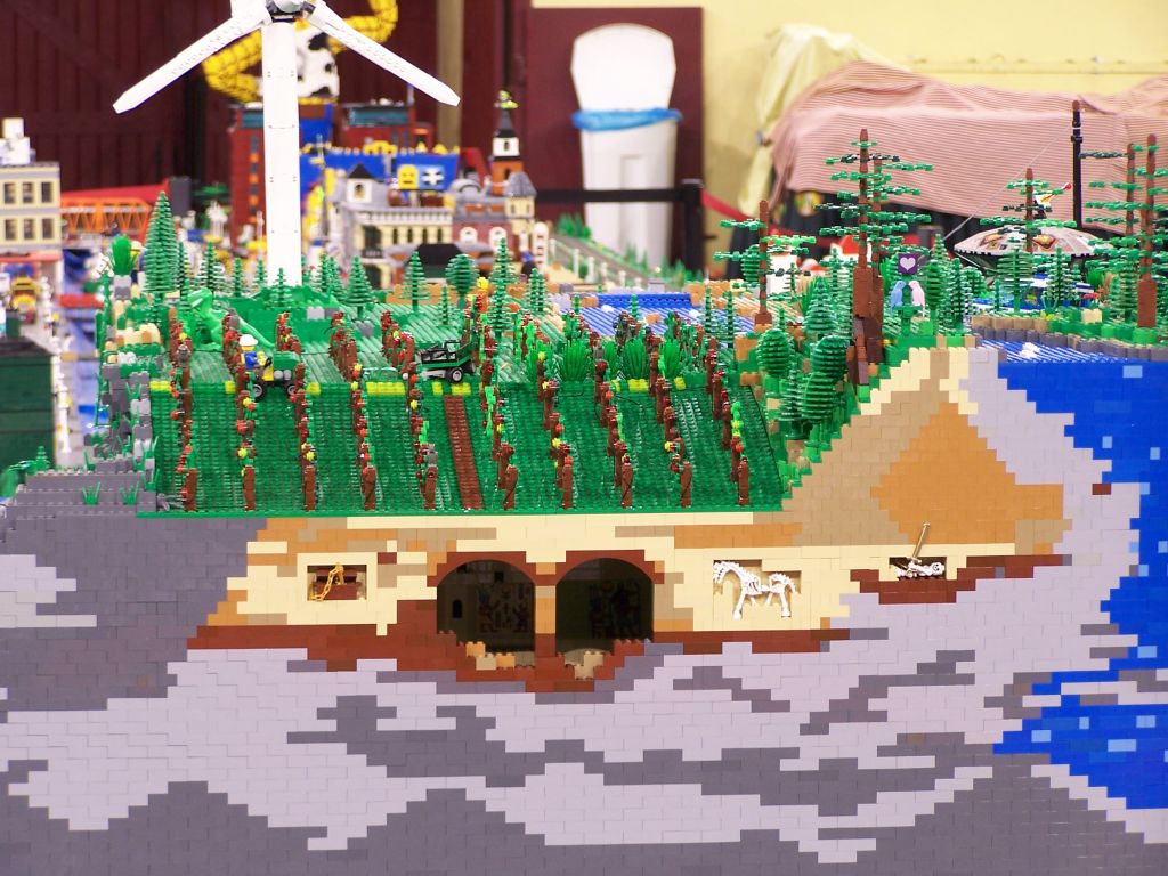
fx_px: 4319
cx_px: 584
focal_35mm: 128
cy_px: 438
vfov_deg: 11.6
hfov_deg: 15.4
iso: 80
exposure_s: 1/4
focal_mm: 21.2
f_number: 3.2
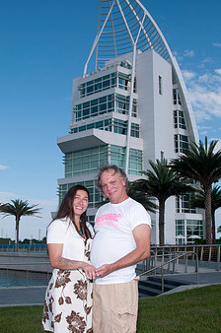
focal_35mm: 36
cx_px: 119
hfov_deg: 36.7
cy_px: 205
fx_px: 333
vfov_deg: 52.7
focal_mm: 18
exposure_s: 1/250
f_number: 9
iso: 100
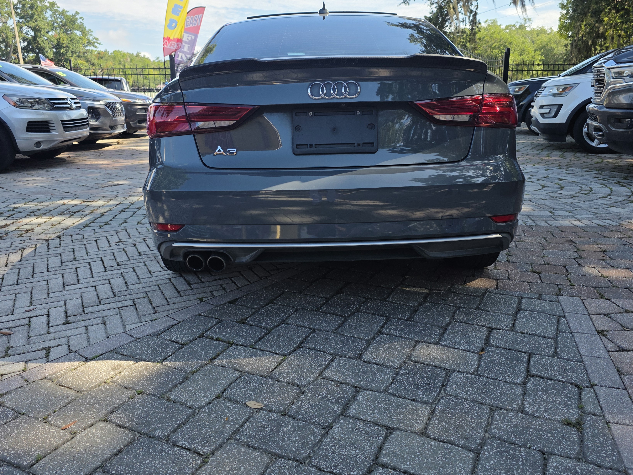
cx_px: 321
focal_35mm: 28
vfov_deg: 49.7
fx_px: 512
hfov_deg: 63.4
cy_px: 216
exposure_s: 1/2650
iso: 80
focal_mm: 6.3
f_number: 1.7
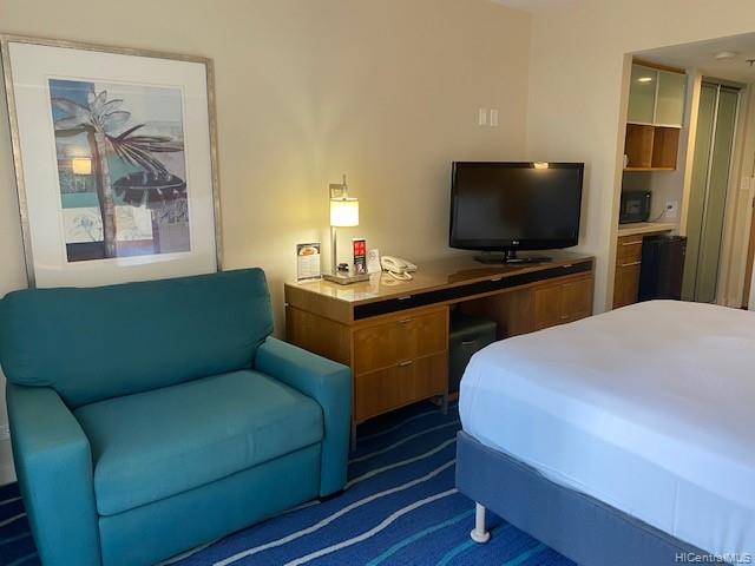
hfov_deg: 67.3
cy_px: 283
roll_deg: -0.5
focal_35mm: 26
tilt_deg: -11.3
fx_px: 567
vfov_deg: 53.1
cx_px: 378
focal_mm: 4.25
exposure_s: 1/60
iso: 100
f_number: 1.8
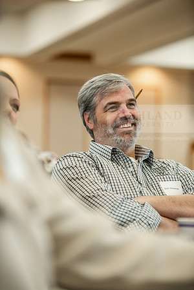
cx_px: 97
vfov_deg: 17.1
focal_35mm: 120
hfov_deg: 11.4
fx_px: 970
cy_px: 145
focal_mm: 120
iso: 1600
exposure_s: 1/200
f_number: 3.2
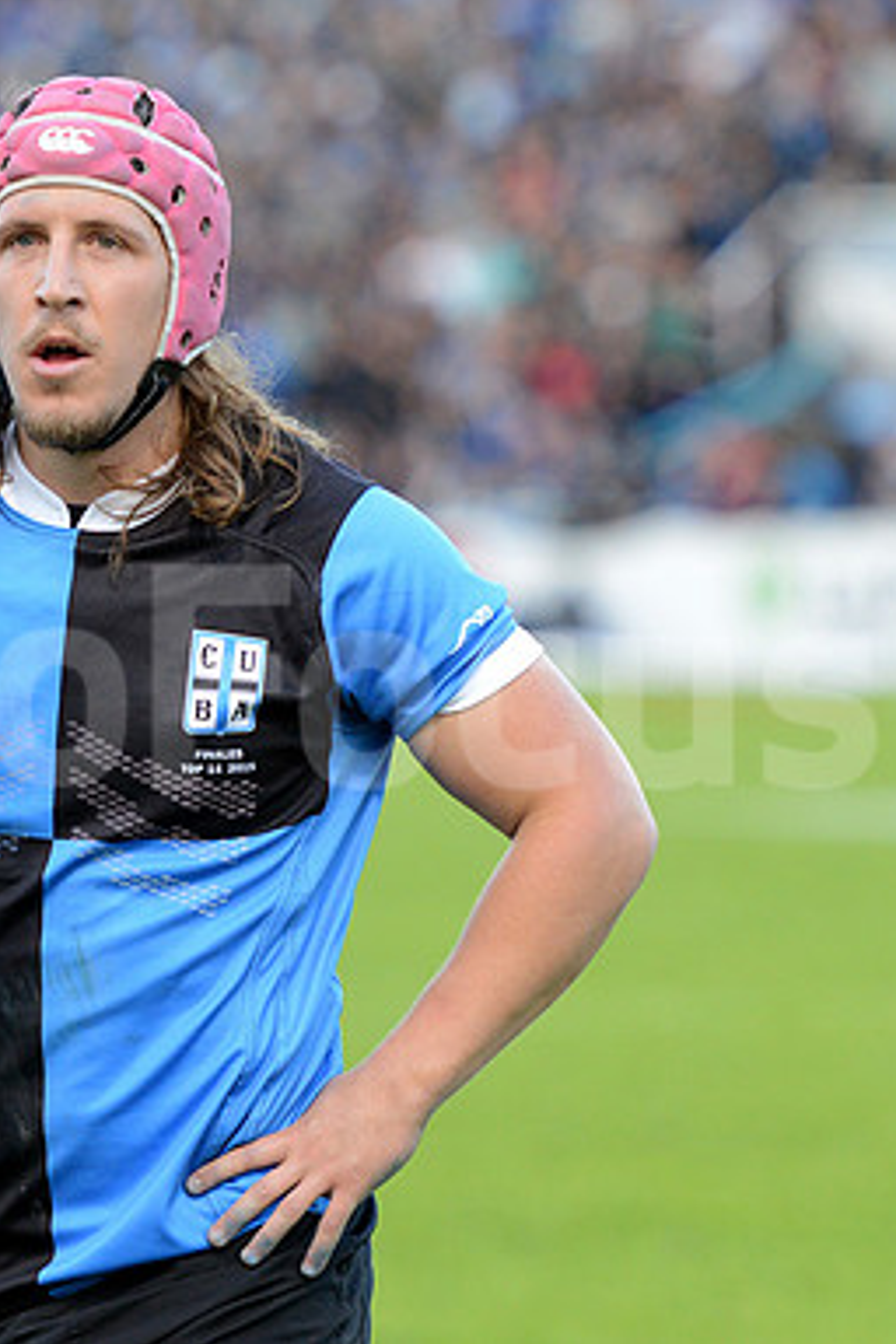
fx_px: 11834
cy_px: 670
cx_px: 0
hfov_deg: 4.3
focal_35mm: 317
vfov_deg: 6.5
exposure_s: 1/500
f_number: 4
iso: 2000
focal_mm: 210
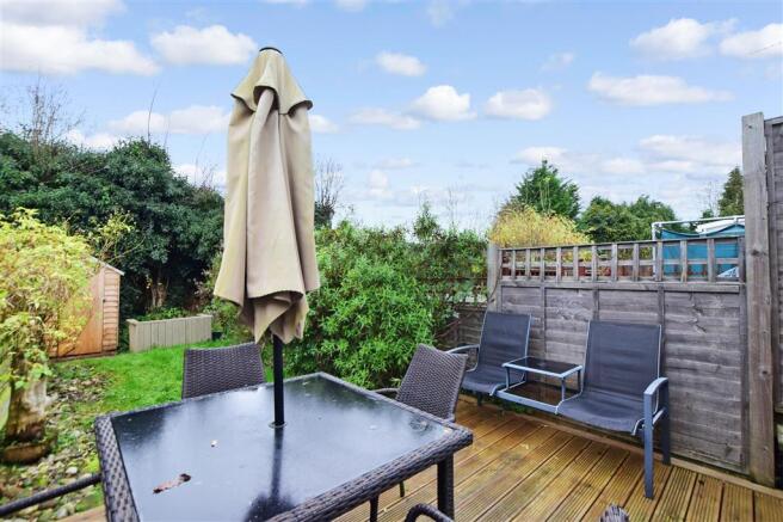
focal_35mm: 15
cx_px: 392
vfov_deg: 77.3
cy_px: 261
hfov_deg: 100.4
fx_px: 326
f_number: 7.1
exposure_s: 1/50
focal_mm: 10
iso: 400
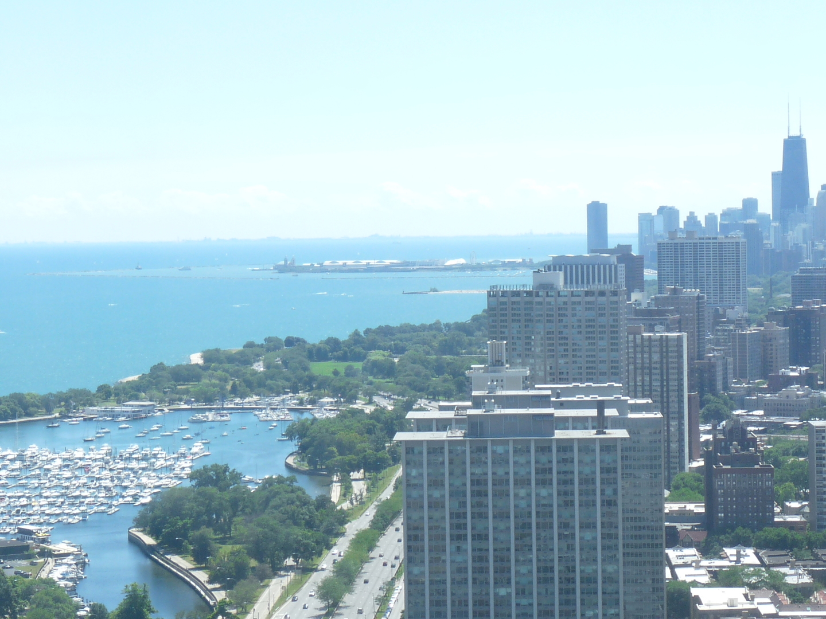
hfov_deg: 18.9
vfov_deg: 14.2
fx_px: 2482
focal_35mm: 104
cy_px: 310
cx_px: 413
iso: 100
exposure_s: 1/250
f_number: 5
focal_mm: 10.4
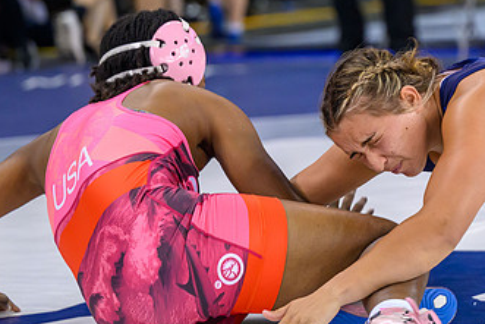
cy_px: 73
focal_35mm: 215
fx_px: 2898
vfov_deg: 6.4
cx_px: 469
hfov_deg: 9.5
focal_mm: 101
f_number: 2.8
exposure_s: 1/800
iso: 3200
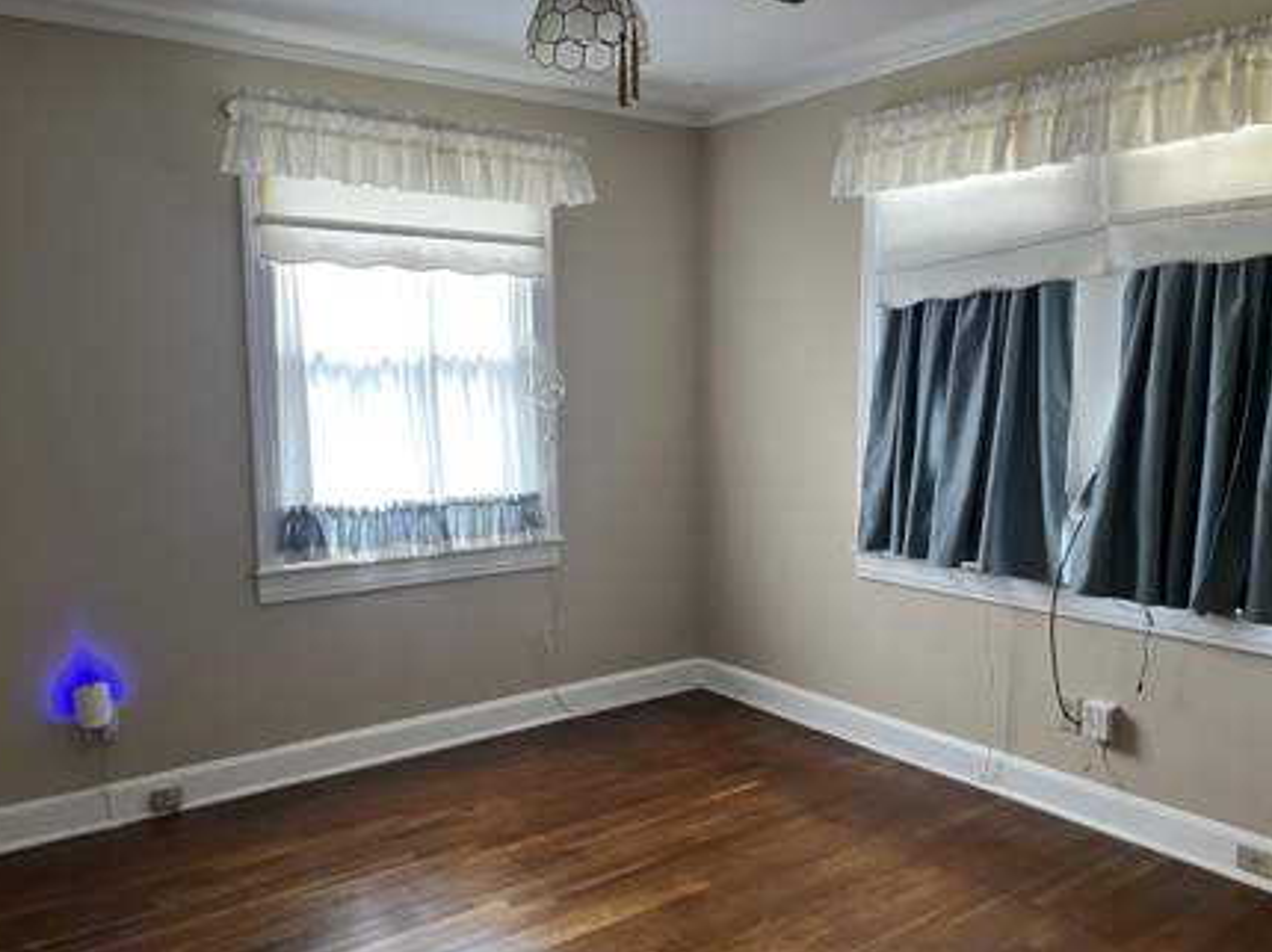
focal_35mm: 29
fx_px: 1065
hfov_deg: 61.7
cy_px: 498
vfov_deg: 48.2
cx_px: 615
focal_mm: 5.1
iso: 200
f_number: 1.6
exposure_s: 1/60
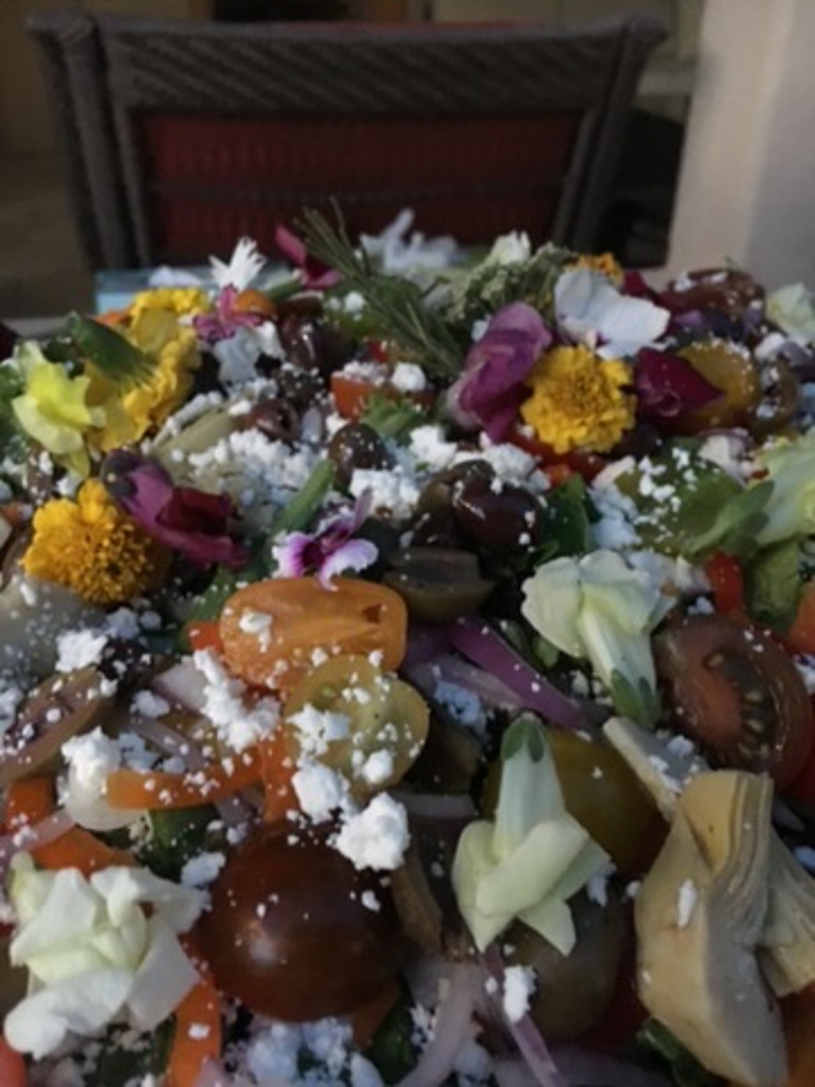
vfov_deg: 61.7
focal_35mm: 29
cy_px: 544
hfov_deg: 48.2
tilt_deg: -32.8
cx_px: 408
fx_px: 910
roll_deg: -2.3
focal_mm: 4.15
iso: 500
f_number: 2.2
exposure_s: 1/15
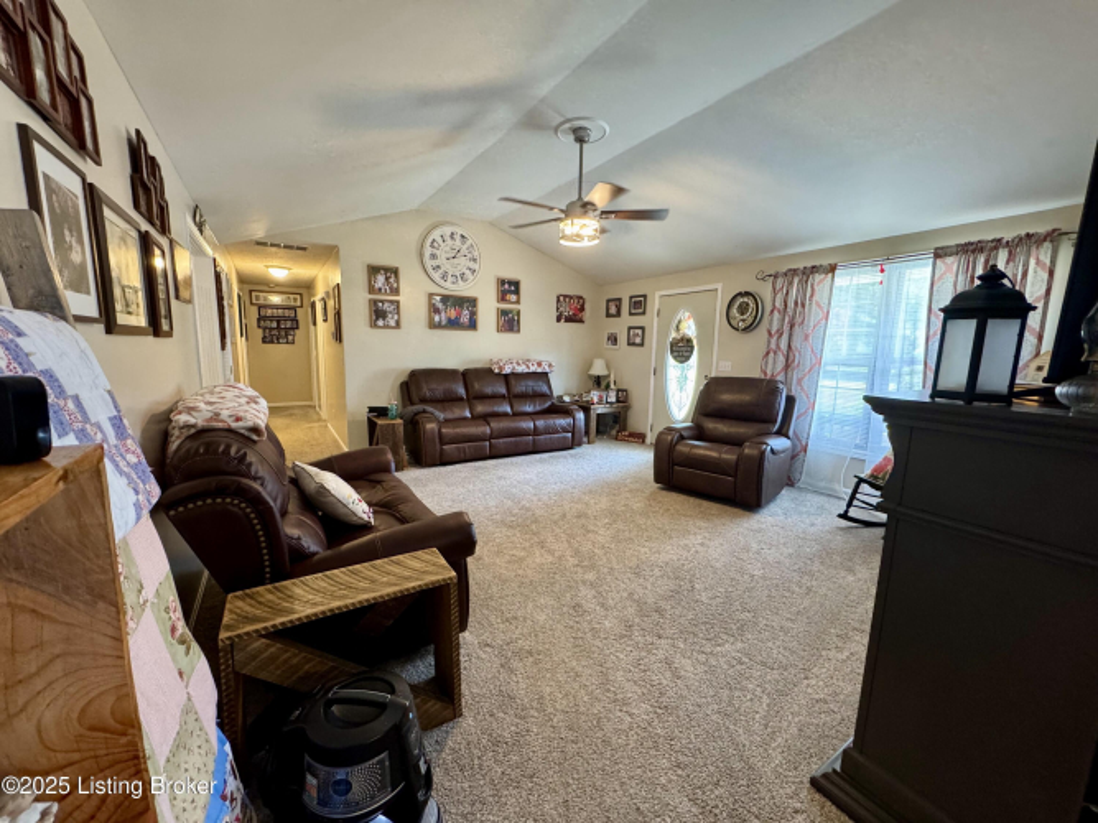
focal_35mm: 14
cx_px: 549
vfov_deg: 85.7
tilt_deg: -8.4
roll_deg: -1.8
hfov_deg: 102.1
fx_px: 444
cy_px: 412
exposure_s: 1/60
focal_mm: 2.22
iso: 320
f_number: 2.2
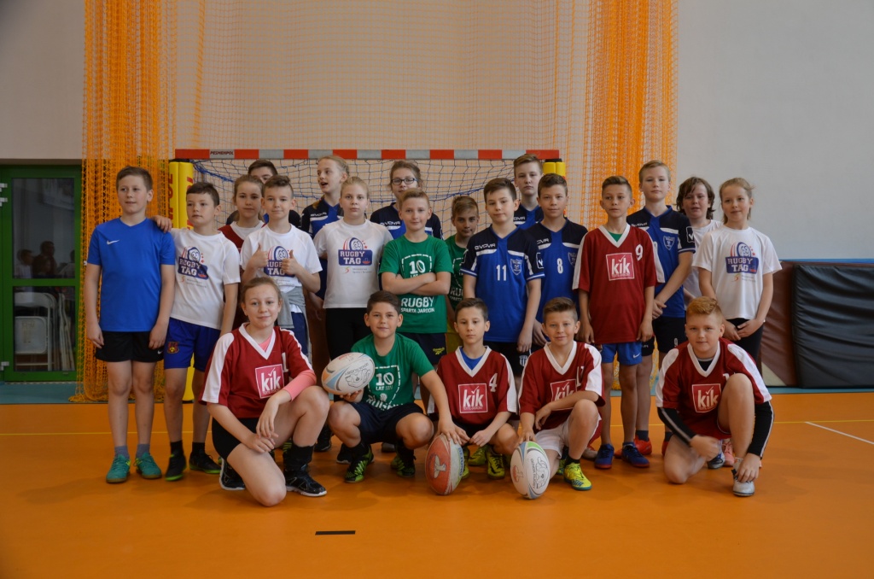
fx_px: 872
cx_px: 437
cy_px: 290
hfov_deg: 53.2
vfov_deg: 36.7
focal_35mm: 36
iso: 400
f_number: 4
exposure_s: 1/60
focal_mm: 24
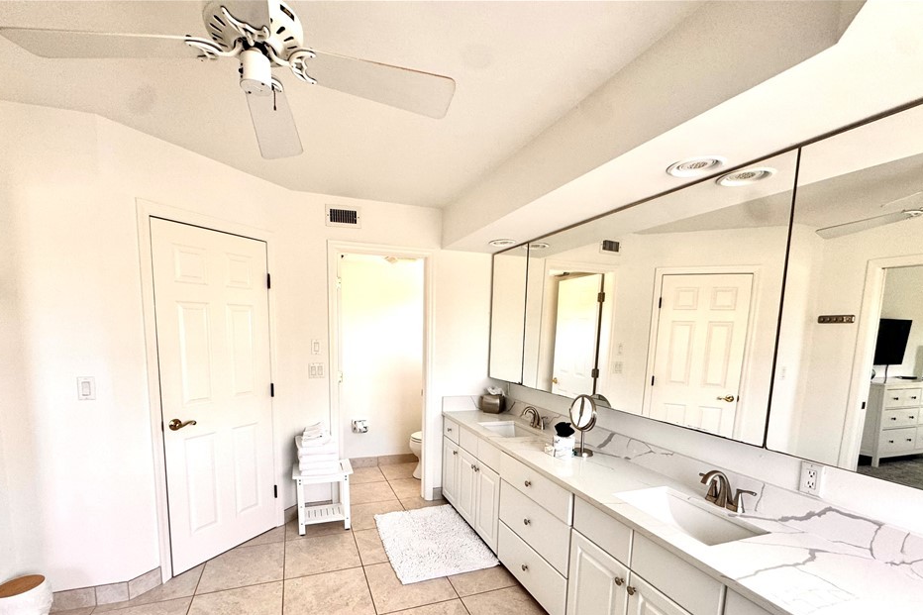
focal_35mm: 16
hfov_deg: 96.6
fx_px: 410
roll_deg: -1.7
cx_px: 436
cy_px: 379
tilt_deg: -8.2
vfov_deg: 72.7
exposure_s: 1/92
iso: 125
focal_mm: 2.22
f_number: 2.2
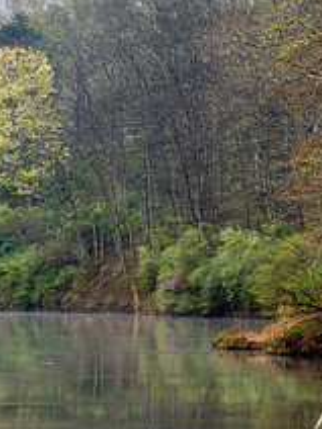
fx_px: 5085
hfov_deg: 3.6
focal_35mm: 410
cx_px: -113
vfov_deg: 4.8
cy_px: 66
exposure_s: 1/6
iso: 100
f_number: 11
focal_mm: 104
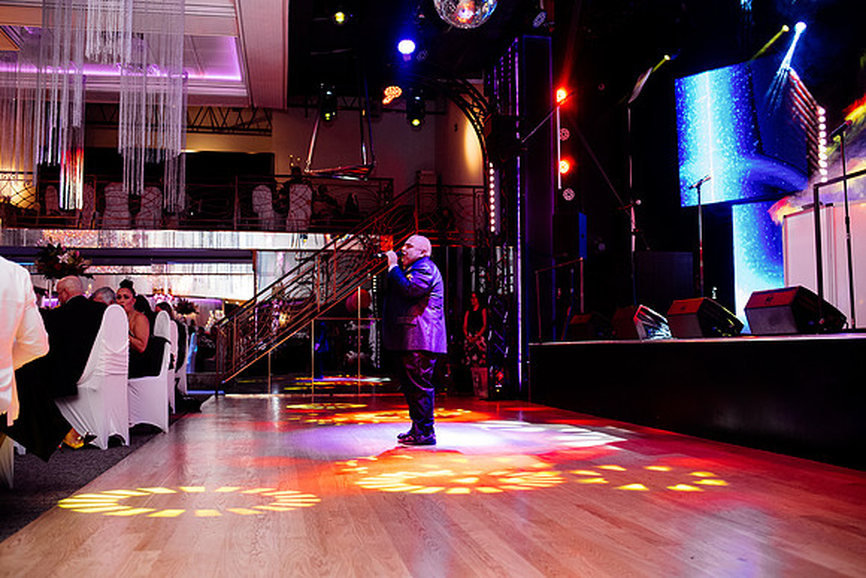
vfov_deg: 37.9
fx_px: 842
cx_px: 433
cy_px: 289
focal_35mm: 35
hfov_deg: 54.4
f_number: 2.8
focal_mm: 35
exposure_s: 1/200
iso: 2500
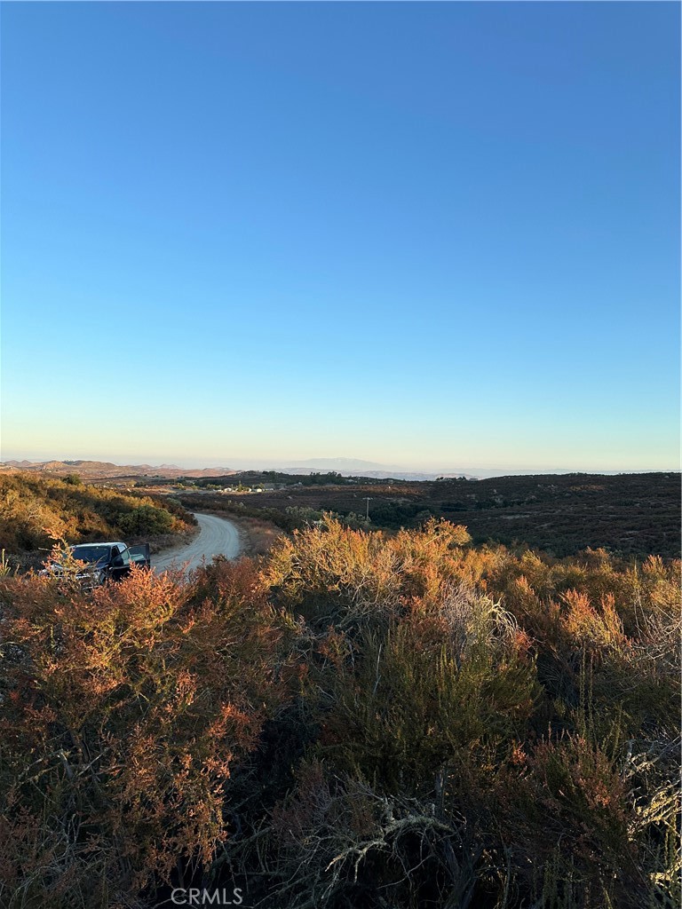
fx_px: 630
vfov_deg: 71.6
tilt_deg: +2.9
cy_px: 454
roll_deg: -0.9
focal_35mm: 24
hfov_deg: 56.8
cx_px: 341
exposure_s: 1/1517
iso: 80
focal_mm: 6.86
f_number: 1.78
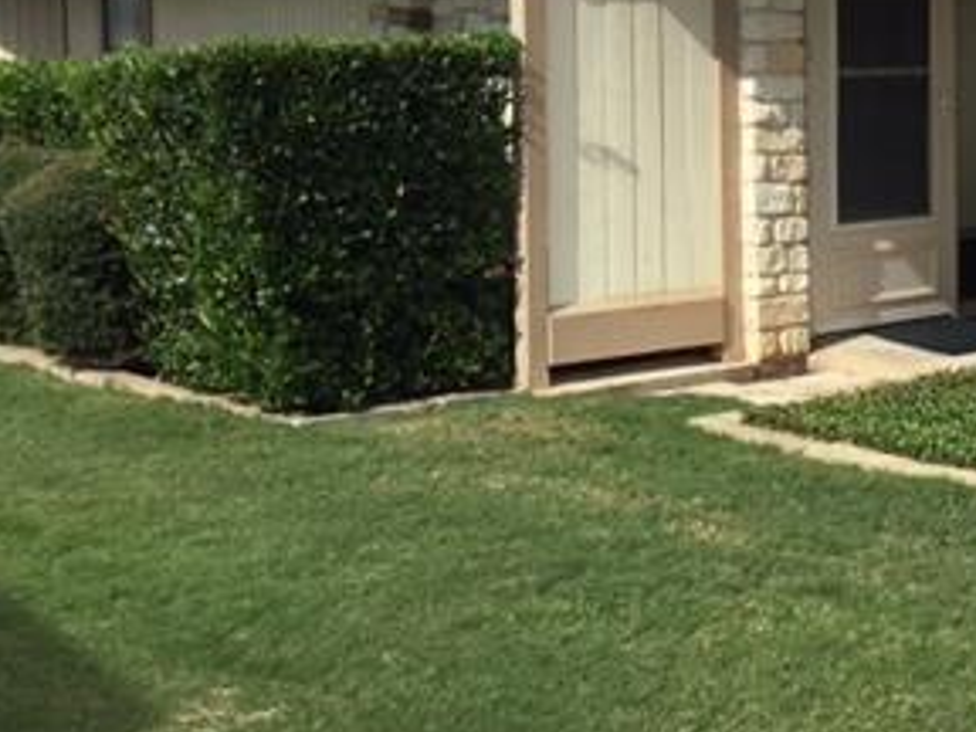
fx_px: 1945
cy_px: 169
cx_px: 857
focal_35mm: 69
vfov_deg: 21.1
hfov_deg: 27.3
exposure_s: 1/1199
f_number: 2.4
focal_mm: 3.3
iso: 25
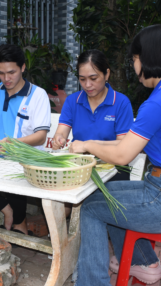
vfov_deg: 39.1
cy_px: 160
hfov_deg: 22.0
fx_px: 402
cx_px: 11
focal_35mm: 53
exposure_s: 1/250
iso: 100
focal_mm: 20
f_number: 3.5
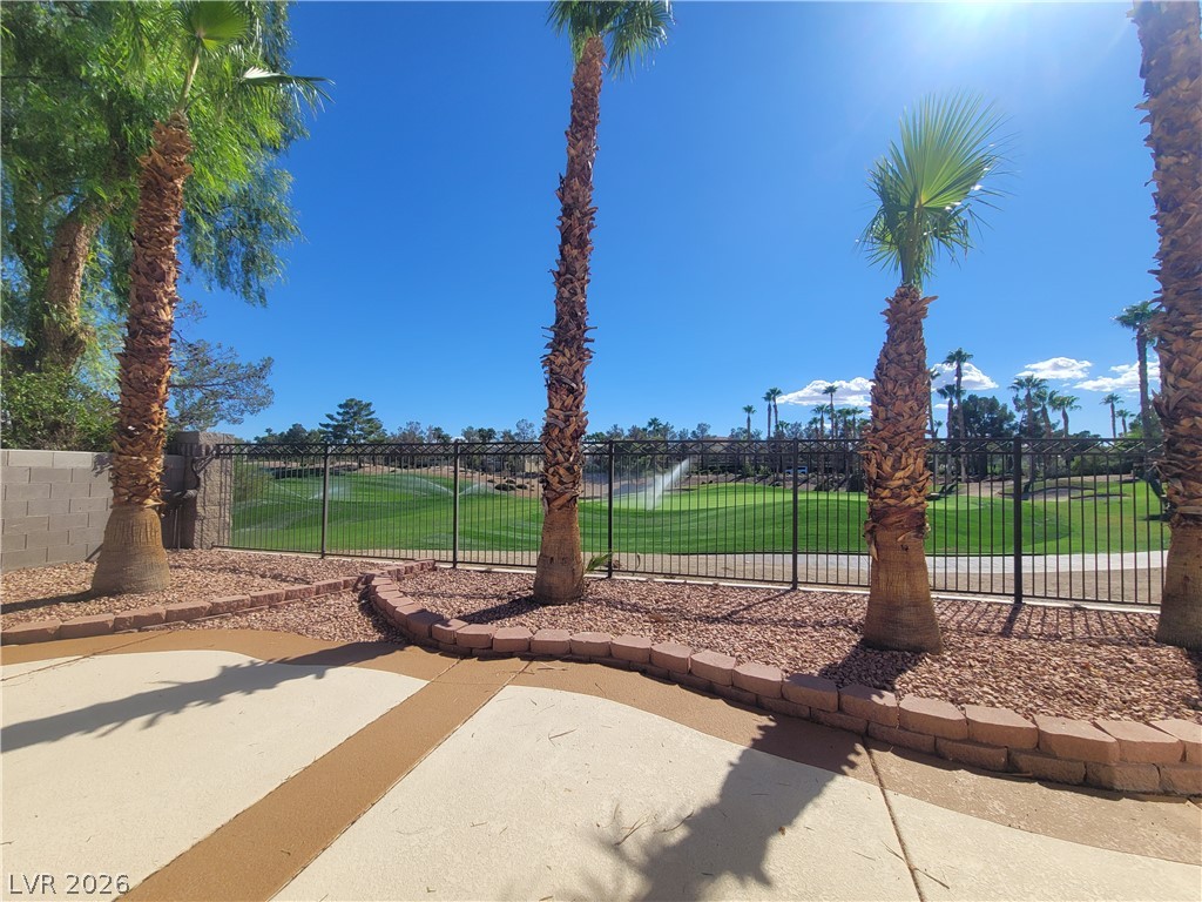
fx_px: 451
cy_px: 451
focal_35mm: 13
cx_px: 601
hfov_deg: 106.2
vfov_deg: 89.9
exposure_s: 1/2600
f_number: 2.2
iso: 50
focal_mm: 2.2
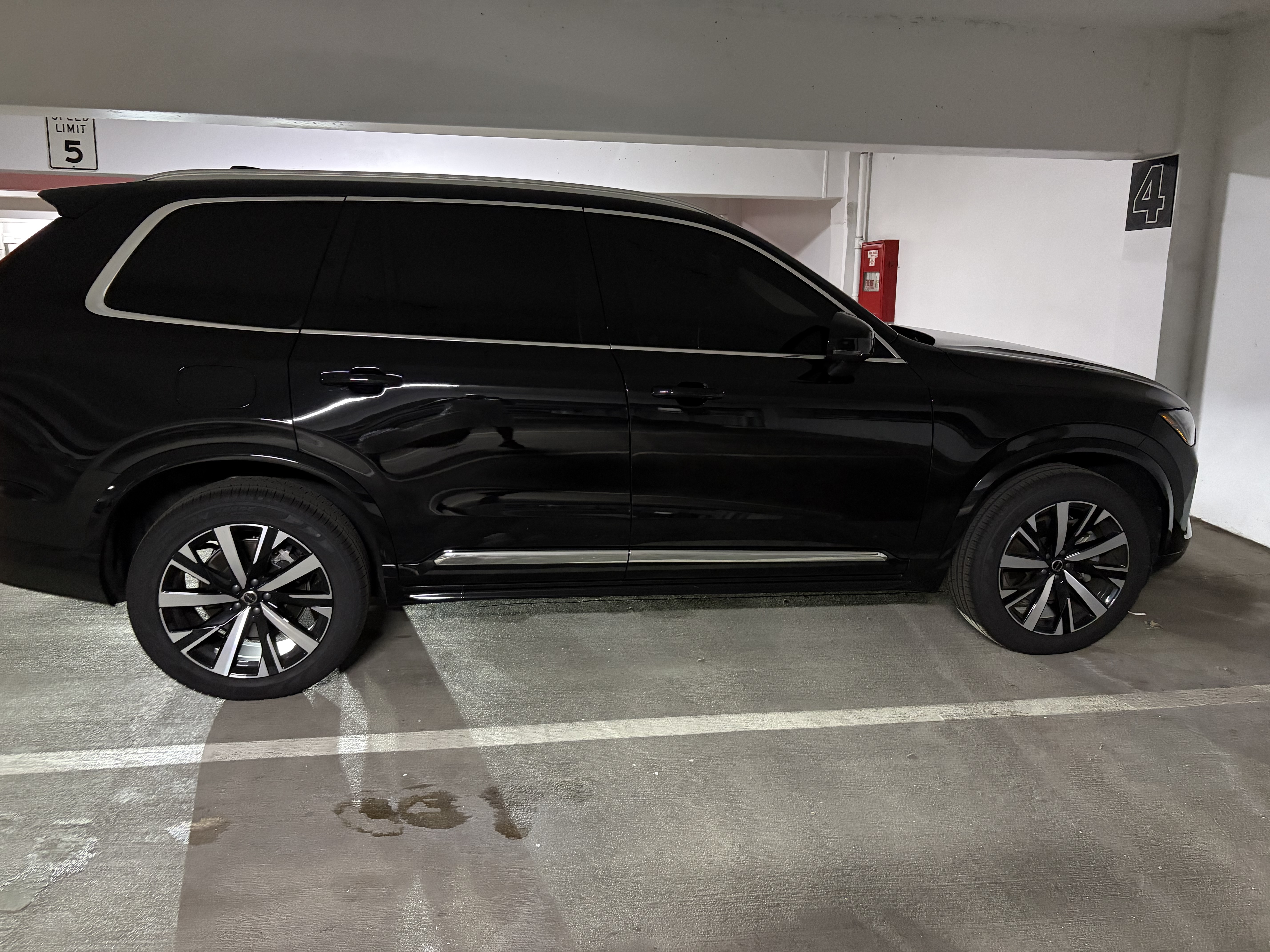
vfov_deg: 53.1
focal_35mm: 26
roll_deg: +1.2
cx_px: 635
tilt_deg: -9.5
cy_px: 476
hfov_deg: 67.3
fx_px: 954
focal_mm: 5.96
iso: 800
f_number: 1.6
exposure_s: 1/28
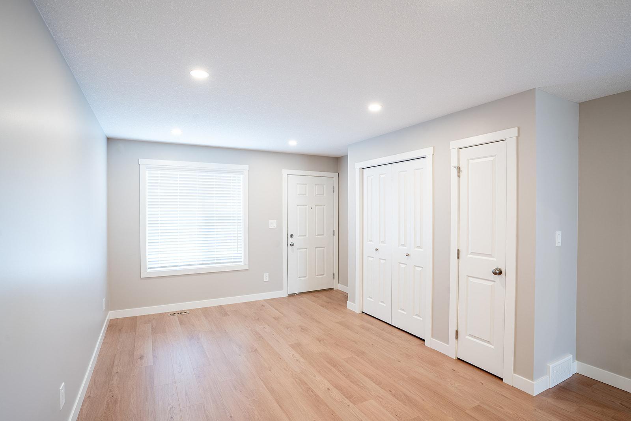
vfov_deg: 70.5
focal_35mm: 17
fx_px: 298
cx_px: 316
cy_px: 210
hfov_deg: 93.3
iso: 100
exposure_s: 1/1.25
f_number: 8
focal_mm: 17
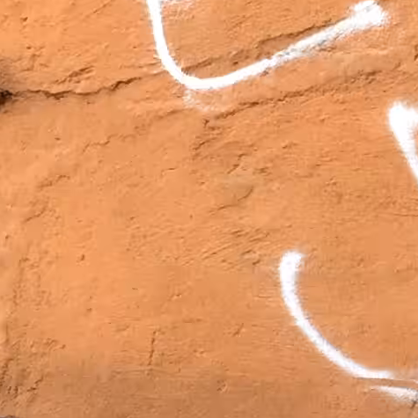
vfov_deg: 9.9
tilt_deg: +3.2
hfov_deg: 9.2
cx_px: 892
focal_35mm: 176
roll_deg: -1.1
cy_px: 253
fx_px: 2404
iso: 32
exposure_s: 1/121
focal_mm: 4.15
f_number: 2.2
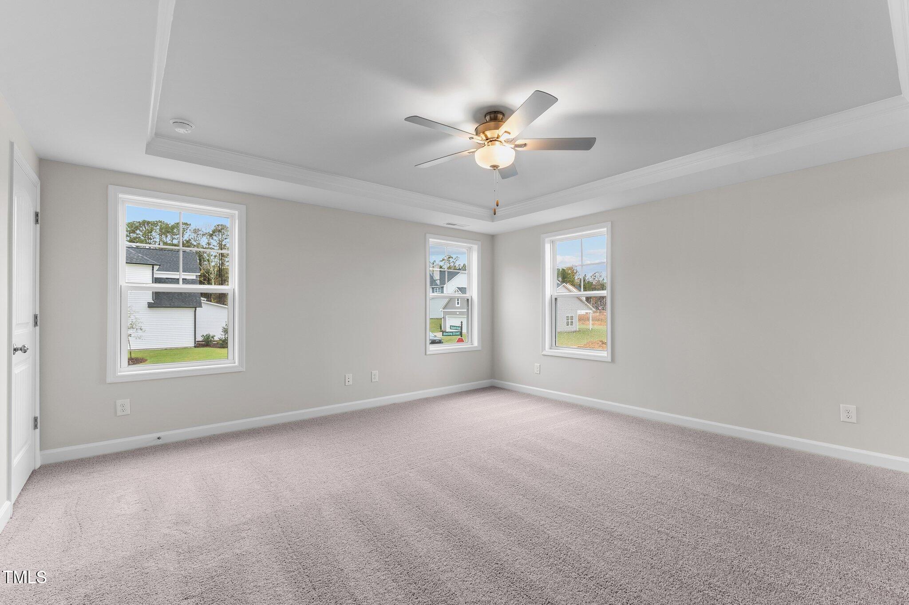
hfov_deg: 100.4
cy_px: 302
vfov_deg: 77.2
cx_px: 454
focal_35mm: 15
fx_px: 378
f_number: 6.3
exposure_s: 1/6
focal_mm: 15
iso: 400
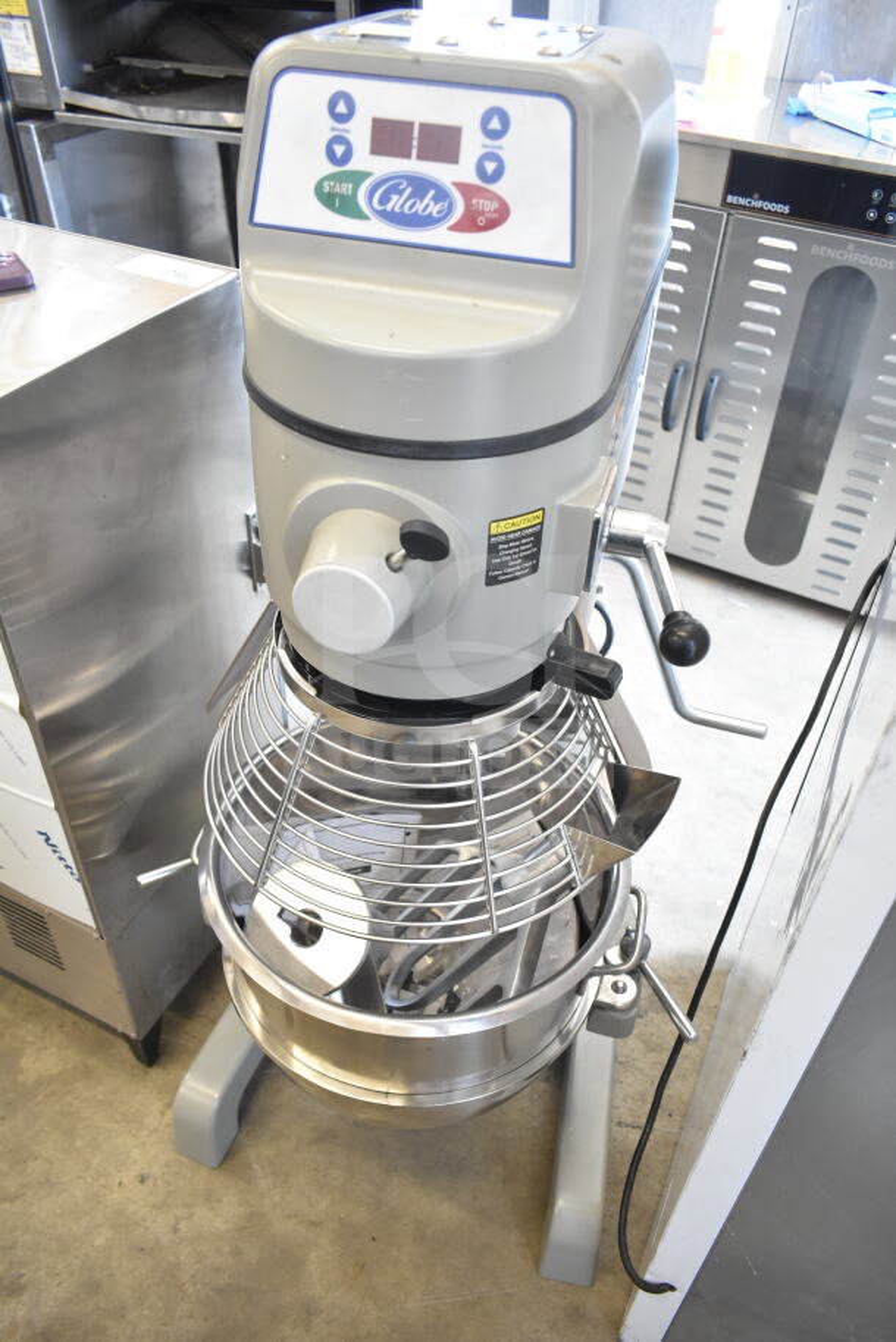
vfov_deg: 67.4
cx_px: 448
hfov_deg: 48.0
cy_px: 671
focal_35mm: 27
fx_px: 1007
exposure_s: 1/60
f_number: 4
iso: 1600
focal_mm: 18
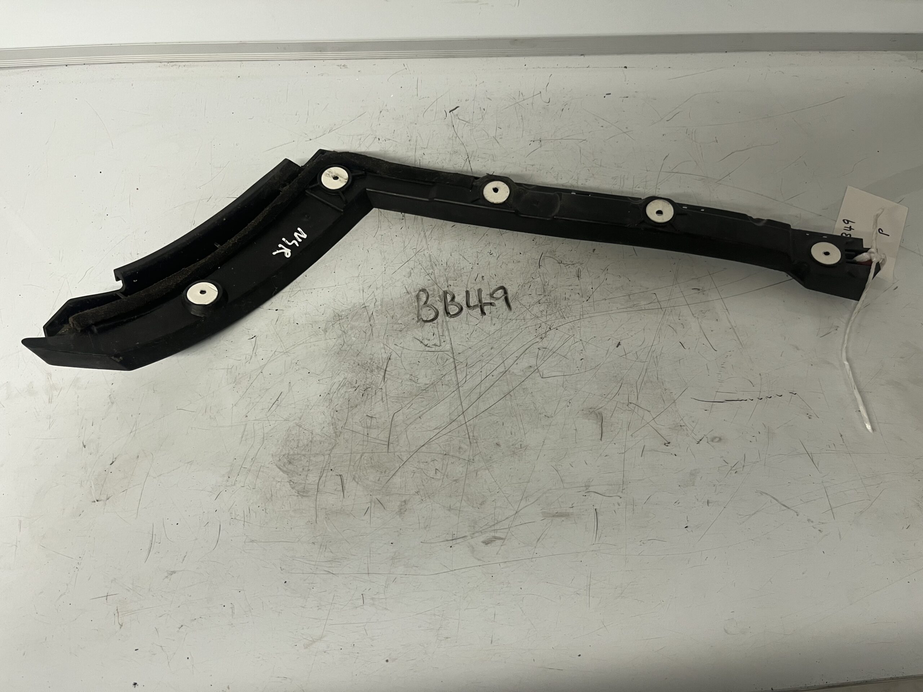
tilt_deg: -62.1
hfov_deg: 67.3
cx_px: 462
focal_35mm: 26
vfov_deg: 53.1
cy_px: 346
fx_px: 693
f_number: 1.6
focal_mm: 5.1
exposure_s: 1/50
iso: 80
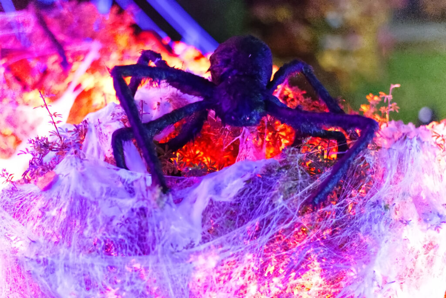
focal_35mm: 75
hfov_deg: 27.0
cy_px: 149
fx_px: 930
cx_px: 223
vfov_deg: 18.2
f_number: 1.8
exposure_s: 1/100
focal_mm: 50
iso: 64000
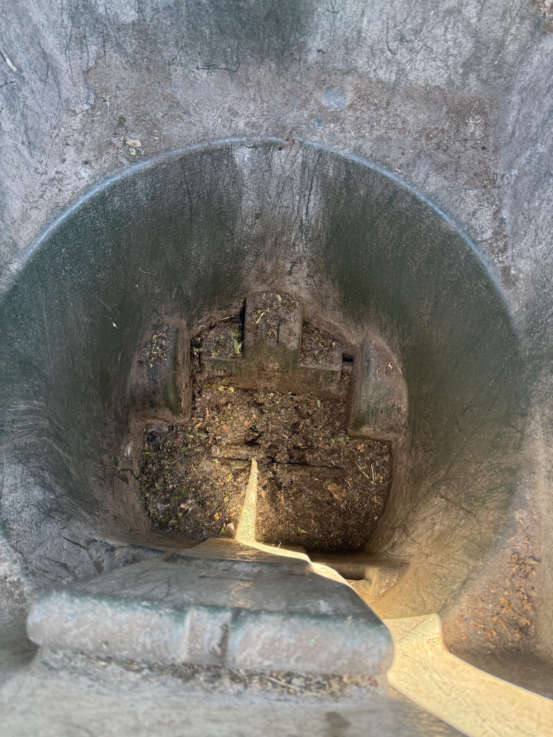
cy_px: 368
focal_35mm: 24
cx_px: 276
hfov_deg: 56.8
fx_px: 511
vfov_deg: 71.6
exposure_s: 1/132
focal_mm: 6.76
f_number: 1.78
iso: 200
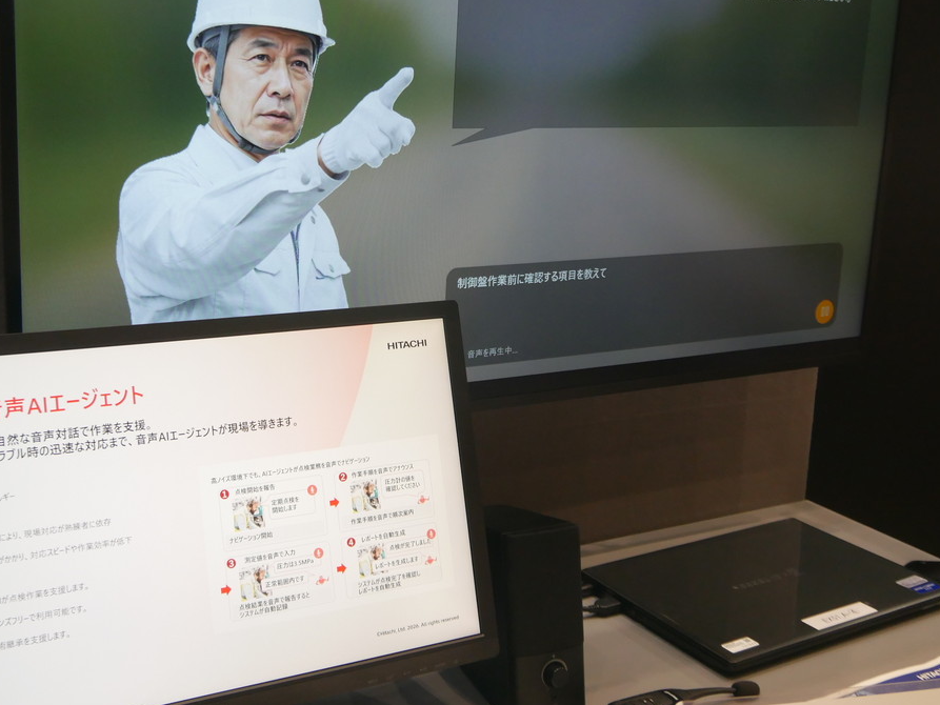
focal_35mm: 43
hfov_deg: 43.6
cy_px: 267
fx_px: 1168
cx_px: 364
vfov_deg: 33.4
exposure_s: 1/125
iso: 800
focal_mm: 16
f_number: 3.9
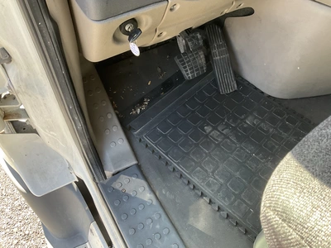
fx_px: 277
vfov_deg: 48.2
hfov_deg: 61.7
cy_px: 124
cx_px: 166
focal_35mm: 29
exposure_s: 1/122
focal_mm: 3
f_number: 1.8
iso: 64
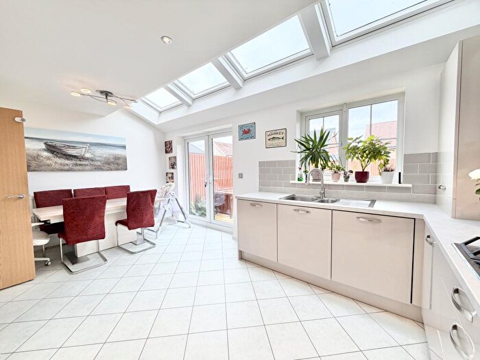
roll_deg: +0.8
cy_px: 180
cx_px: 240
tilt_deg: -3.5
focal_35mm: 14
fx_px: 194
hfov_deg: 102.1
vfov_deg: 85.7
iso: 80
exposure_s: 1/100
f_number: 2.2
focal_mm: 2.22
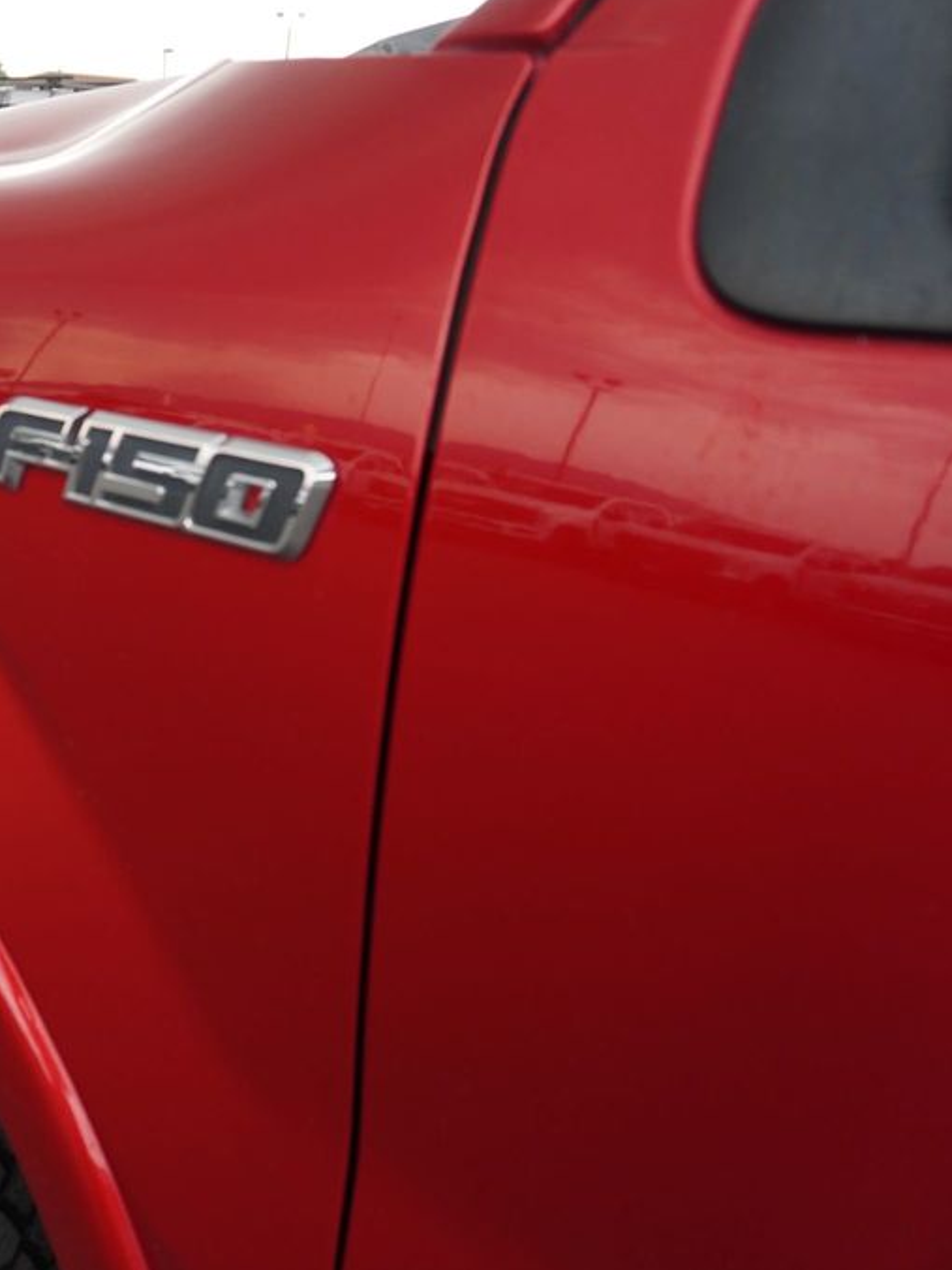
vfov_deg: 52.6
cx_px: 58
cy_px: 633
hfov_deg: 37.5
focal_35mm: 35
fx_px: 1283
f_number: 4
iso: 320
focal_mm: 16
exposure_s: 1/160
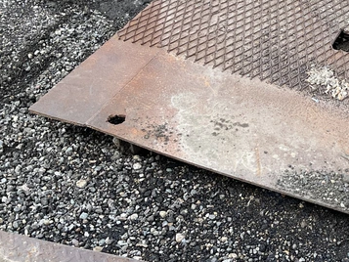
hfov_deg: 30.0
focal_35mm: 61
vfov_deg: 23.9
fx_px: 615
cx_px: 327
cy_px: 89
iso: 25
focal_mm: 3
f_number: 1.8
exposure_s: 1/370
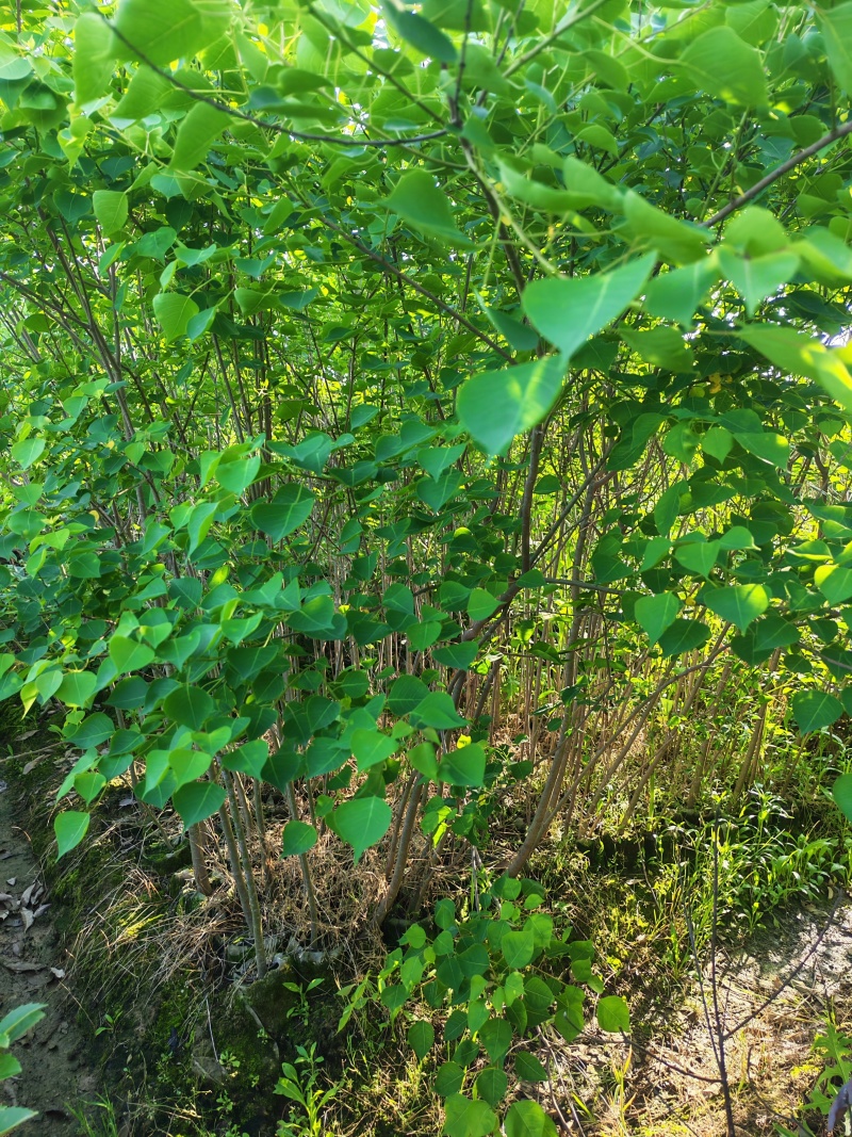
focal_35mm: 24
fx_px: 788
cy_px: 568
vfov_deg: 71.6
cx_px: 426
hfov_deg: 56.8
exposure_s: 1/190
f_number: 1.95
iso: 50
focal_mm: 5.52
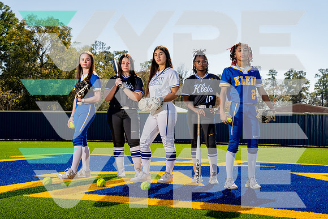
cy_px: 110
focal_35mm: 56
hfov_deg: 35.6
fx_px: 510
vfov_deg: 24.2
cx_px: 164
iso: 100
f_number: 8
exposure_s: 1/250
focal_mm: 56
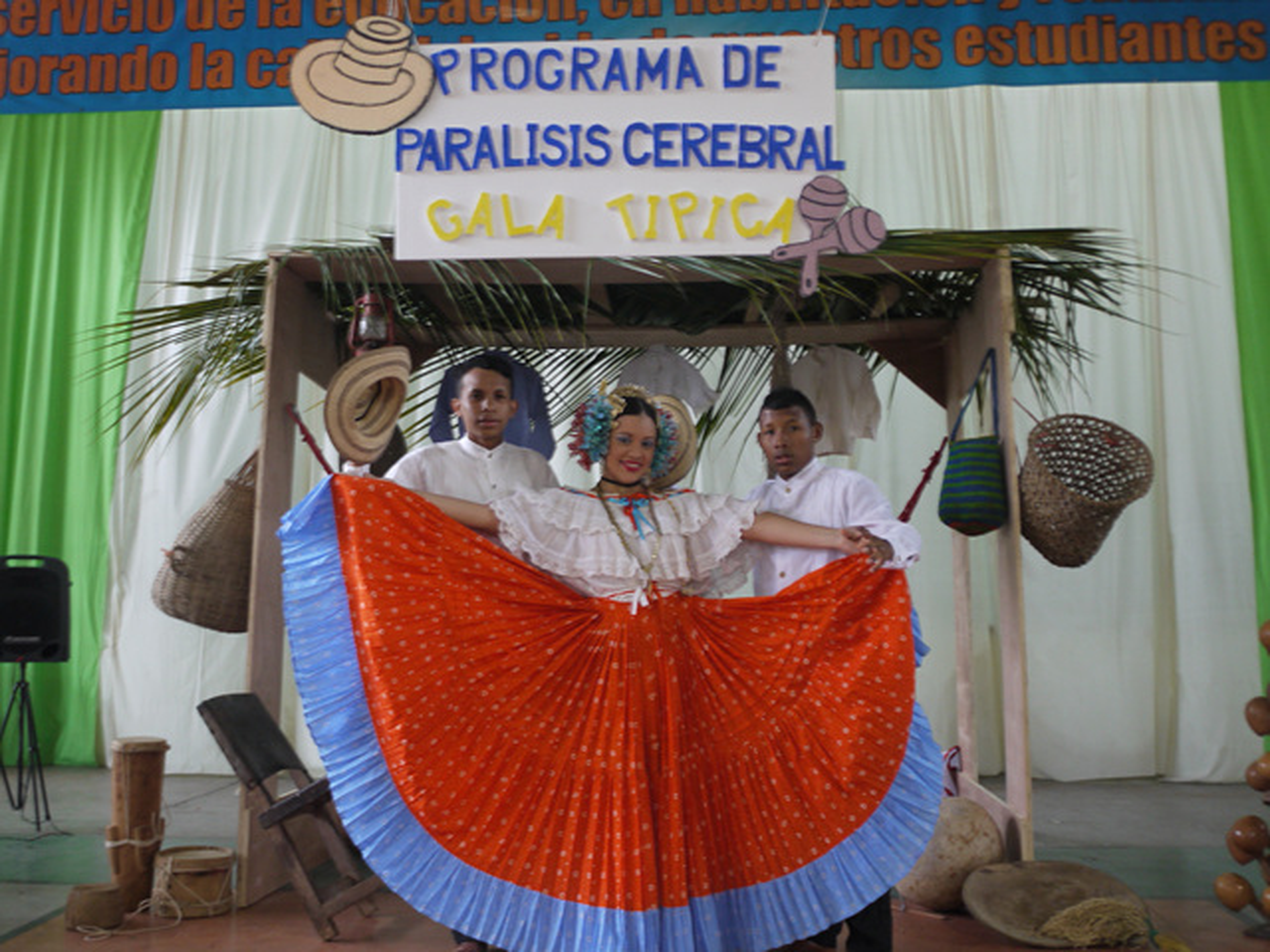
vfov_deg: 37.7
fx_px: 1394
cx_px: 635
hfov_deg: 49.0
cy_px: 476
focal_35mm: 38
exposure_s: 1/20
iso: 400
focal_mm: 19
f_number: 4.3
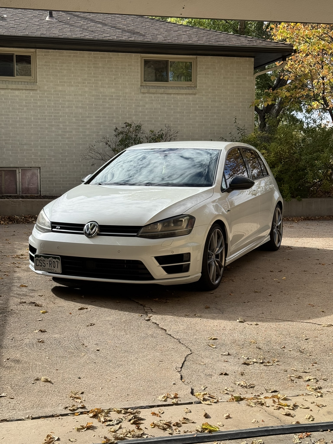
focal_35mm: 48
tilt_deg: -6.1
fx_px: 616
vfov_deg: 39.7
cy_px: 222
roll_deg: -0.3
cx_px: 166
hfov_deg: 30.3
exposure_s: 1/2415
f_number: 1.78
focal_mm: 6.76
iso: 64
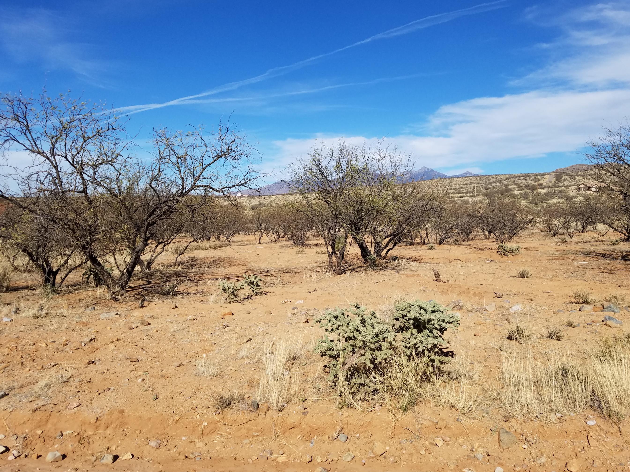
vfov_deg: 48.1
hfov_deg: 61.7
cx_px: 325
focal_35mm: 29
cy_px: 210
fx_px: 528
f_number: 1.7
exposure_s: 1/4432
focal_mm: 4.2
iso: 50
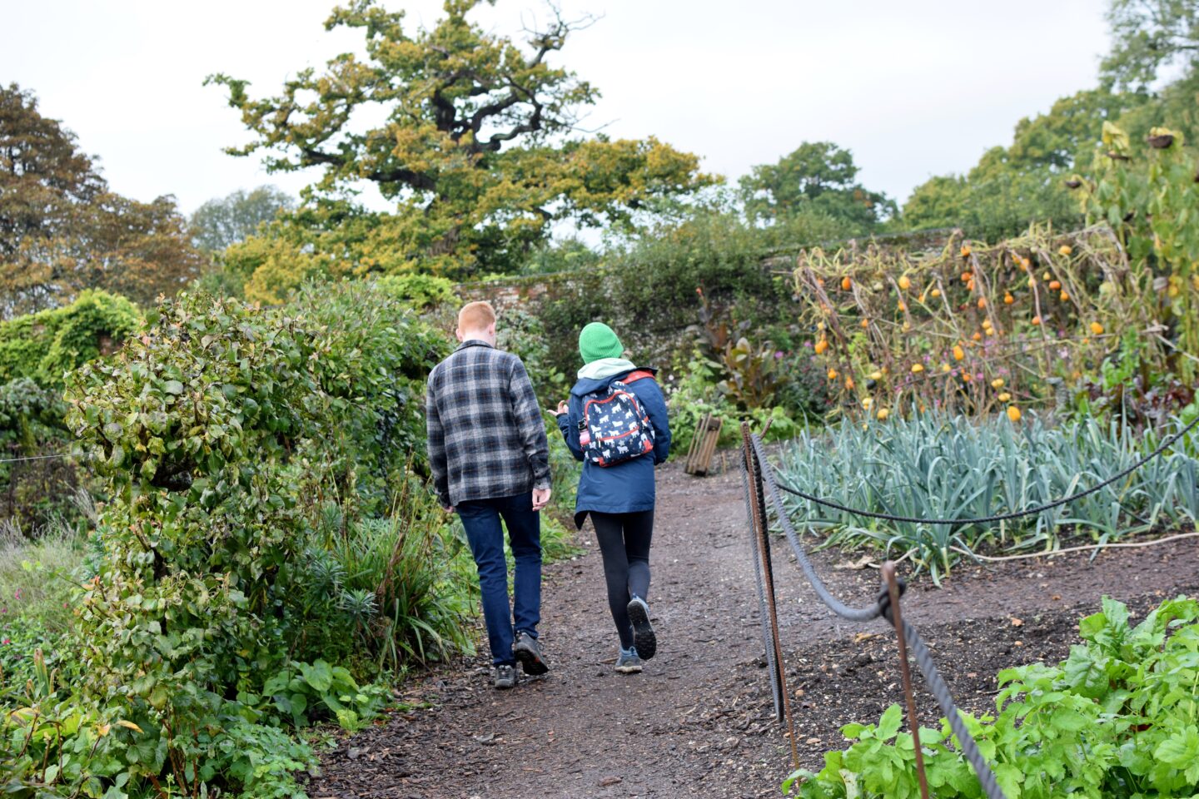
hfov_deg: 37.9
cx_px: 600
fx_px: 1748
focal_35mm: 52
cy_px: 400
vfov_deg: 25.8
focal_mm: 35
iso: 640
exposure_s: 1/1000
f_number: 4
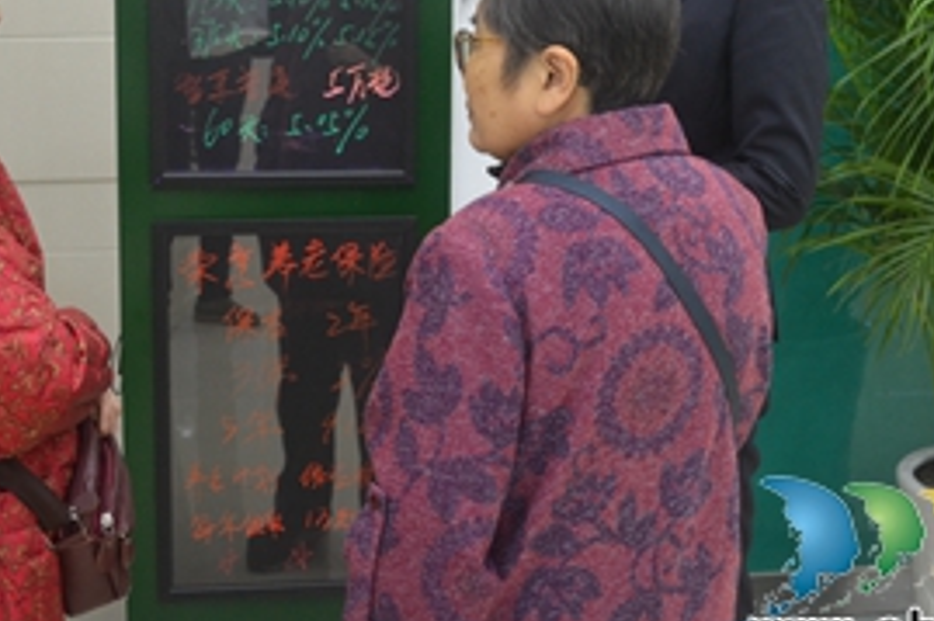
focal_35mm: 67
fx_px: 1737
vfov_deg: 20.0
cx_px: 455
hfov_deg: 30.1
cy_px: 102
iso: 800
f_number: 4
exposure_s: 1/50
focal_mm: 24
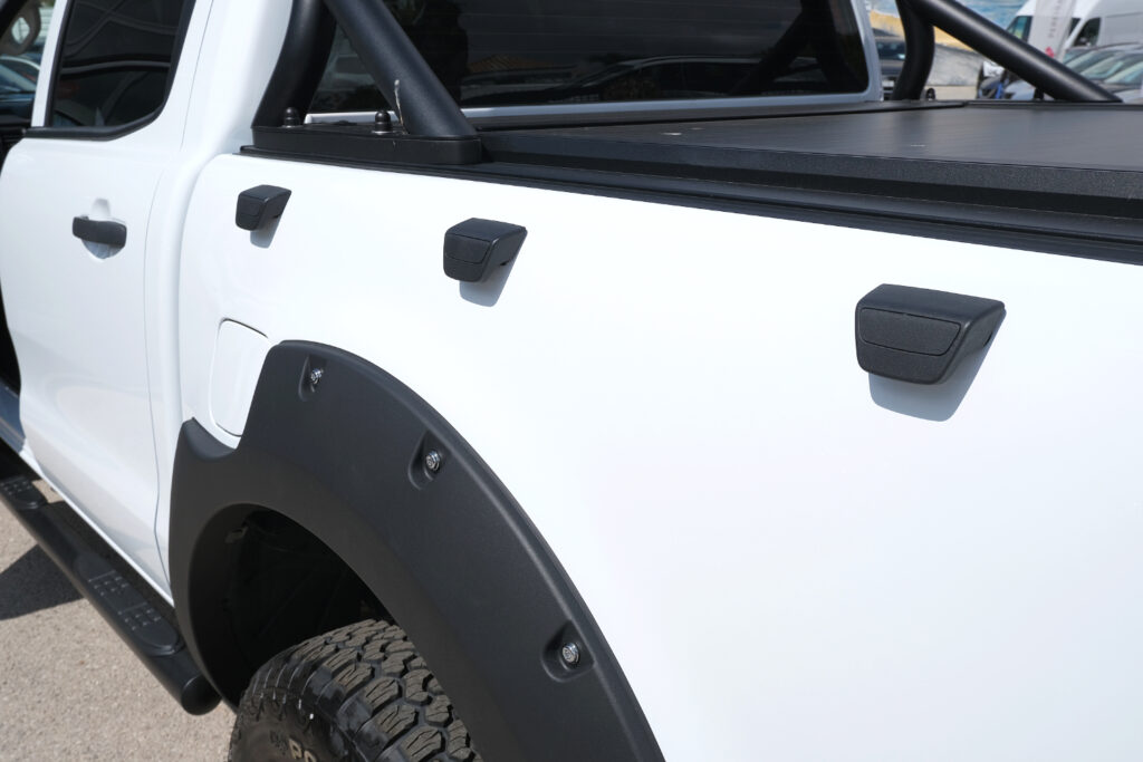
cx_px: 572
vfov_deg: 38.9
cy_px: 381
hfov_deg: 55.8
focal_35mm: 34
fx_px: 1080
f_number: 9
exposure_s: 1/500
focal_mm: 22.8
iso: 160
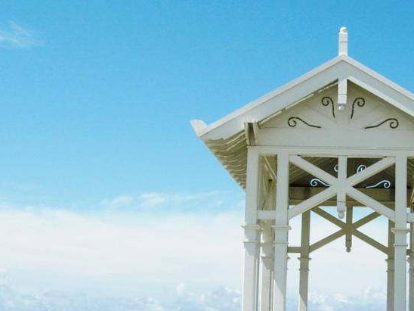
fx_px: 849
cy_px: 182
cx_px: 366
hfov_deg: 26.5
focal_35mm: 71
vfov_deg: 20.7
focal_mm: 7.8
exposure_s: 1/861
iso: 64
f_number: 4.8
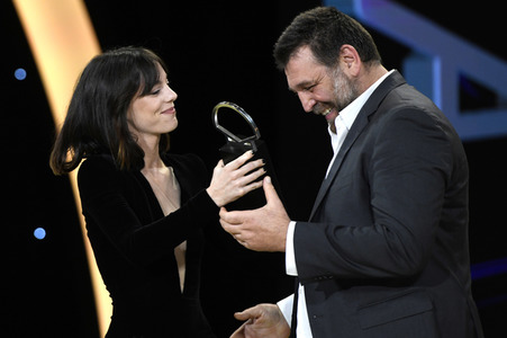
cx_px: 254
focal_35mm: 200
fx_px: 2815
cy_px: 169
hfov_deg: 10.3
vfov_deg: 6.9
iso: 2000
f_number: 4
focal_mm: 200
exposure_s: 1/320
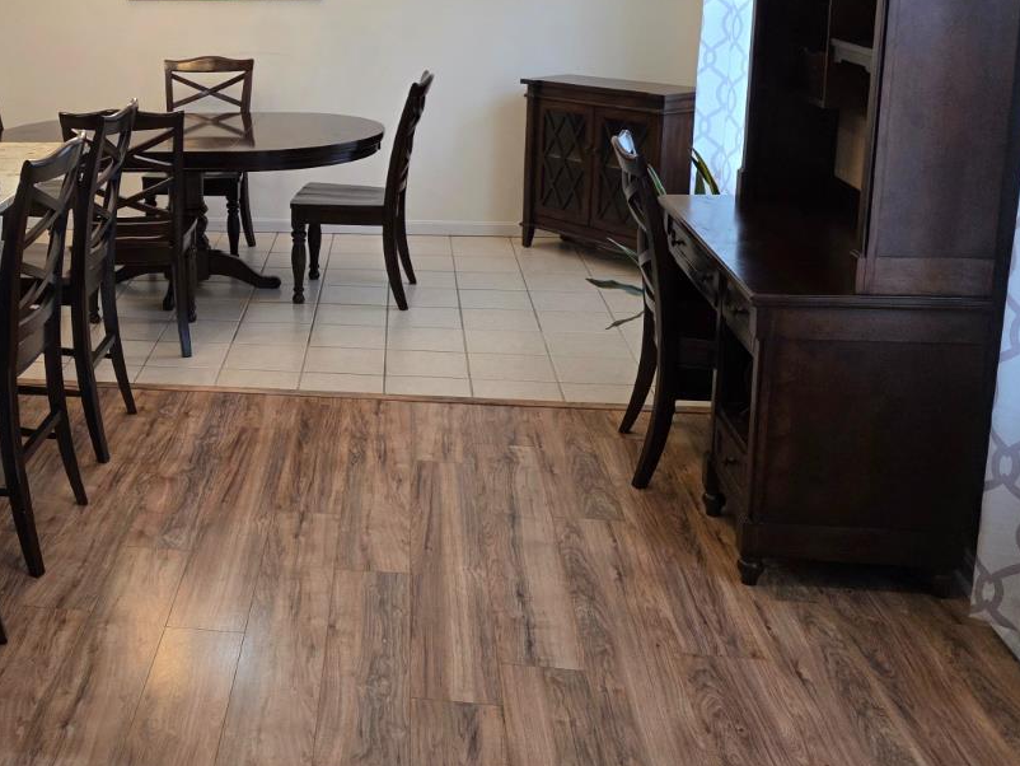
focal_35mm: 43
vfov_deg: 33.1
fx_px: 1267
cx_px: 155
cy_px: 212
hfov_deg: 41.3
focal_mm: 6.3
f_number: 1.7
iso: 250
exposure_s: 1/120
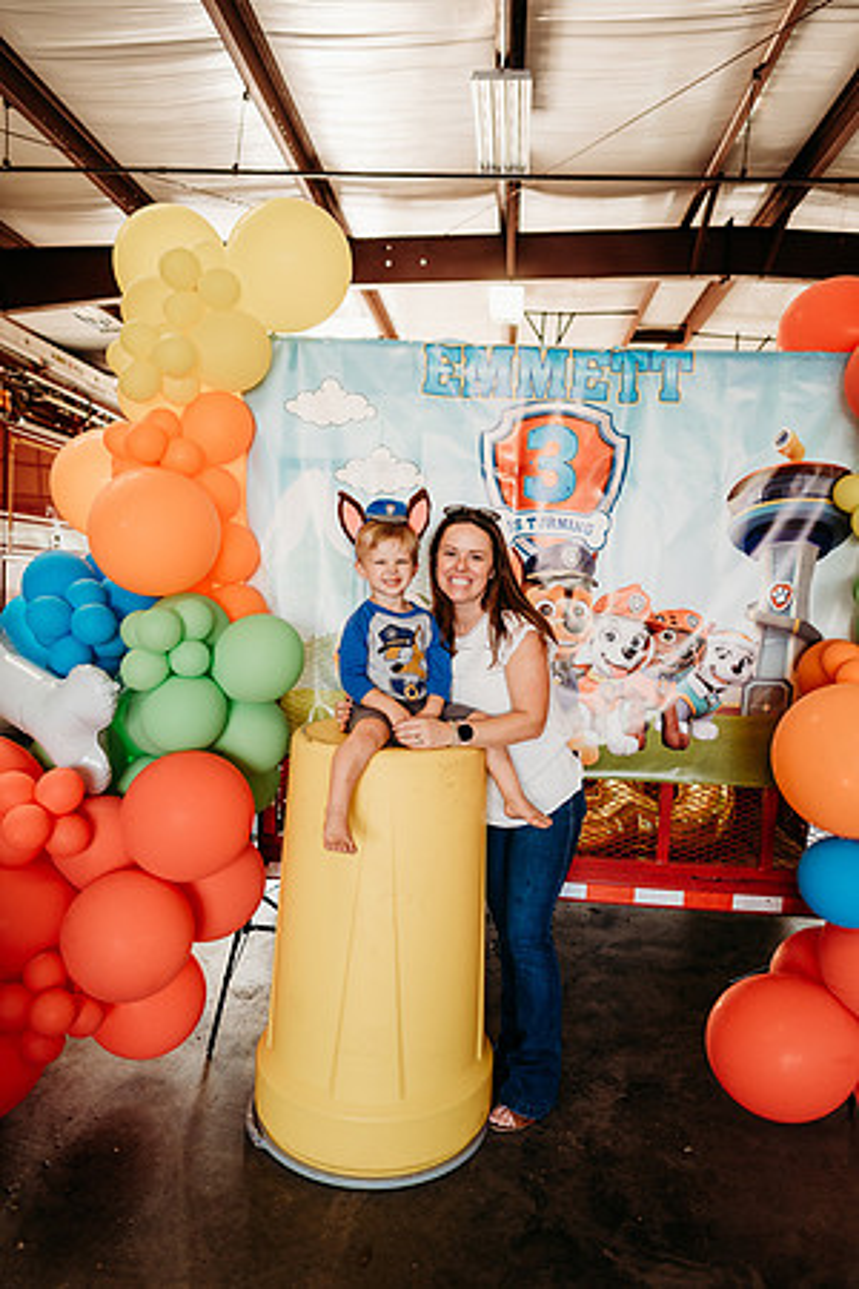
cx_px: 430
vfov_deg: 73.7
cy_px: 644
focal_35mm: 24
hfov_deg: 53.1
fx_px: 859
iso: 500
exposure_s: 1/320
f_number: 2.2
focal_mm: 24
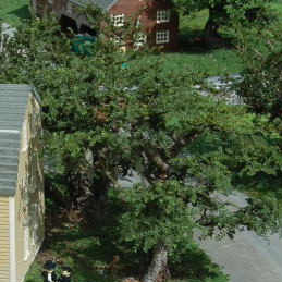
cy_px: 162
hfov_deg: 15.3
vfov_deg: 15.8
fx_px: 1014
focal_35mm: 110
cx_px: -52
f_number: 7.1
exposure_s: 1/200
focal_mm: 35
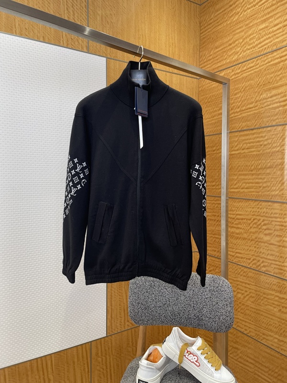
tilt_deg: -2.6
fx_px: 287
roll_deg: +0.1
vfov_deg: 67.3
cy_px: 192
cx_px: 144
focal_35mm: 26
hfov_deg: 53.1
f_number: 1.6
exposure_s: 1/100
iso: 64
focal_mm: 4.2
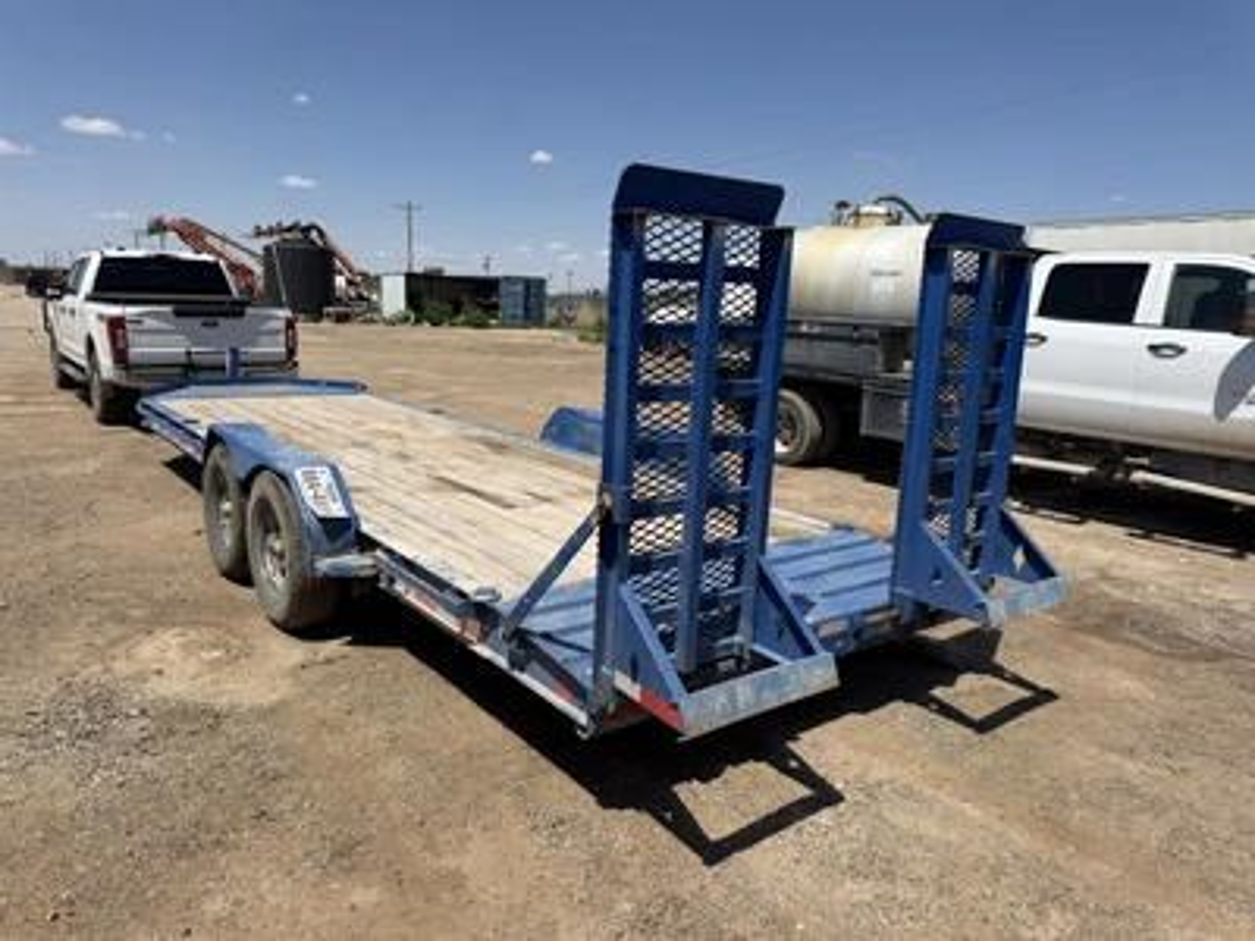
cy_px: 470
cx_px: 628
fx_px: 870
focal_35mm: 24
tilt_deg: -9.9
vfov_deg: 56.8
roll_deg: -2.3
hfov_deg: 71.6
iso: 80
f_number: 1.78
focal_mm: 6.76
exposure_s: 1/7353
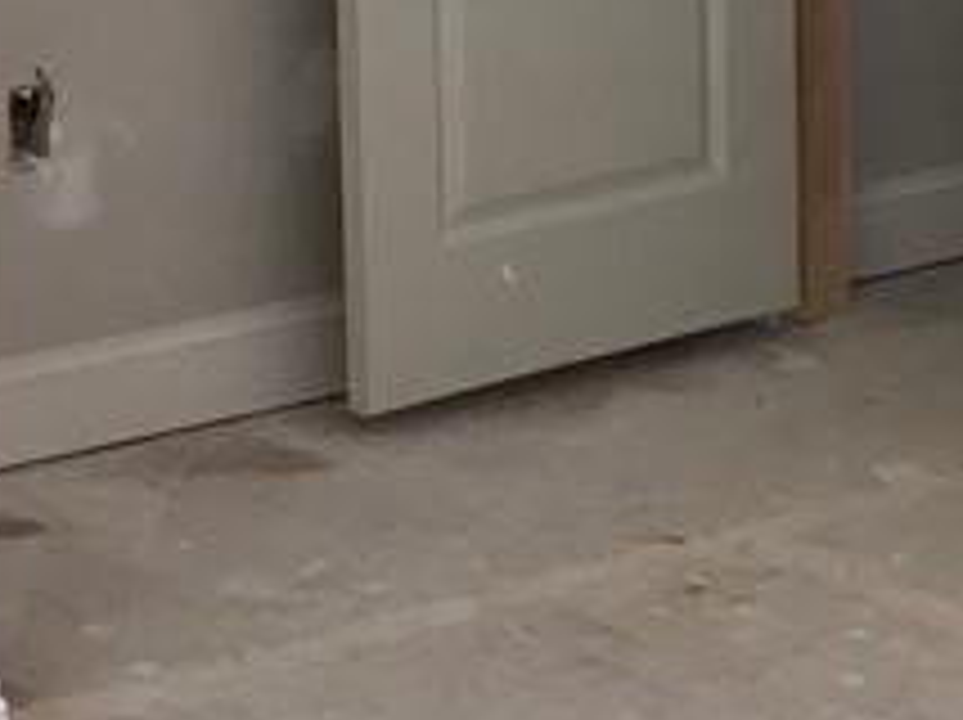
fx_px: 3863
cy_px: -382
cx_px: -324
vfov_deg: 10.3
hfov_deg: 13.6
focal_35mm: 139
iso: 25
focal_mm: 4.15
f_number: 2.2
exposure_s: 1/40
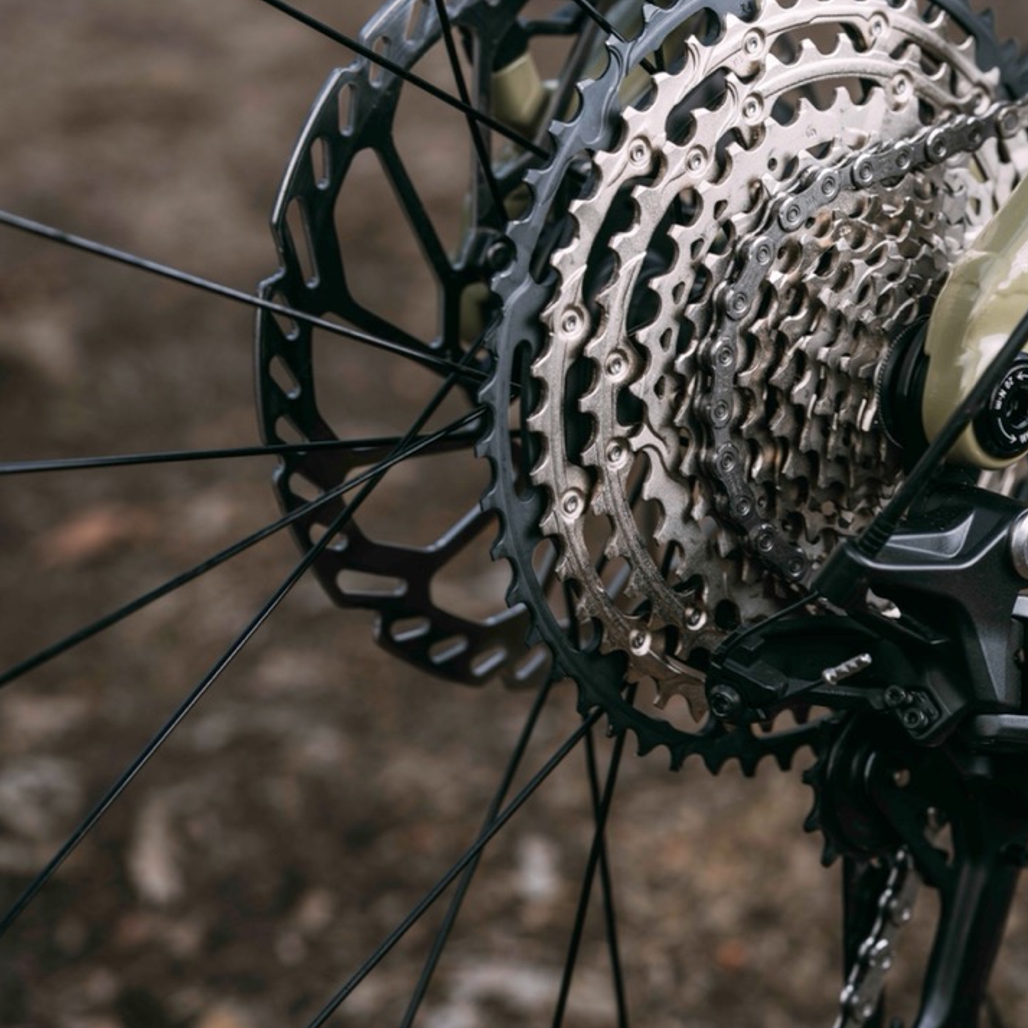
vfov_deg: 15.7
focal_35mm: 111
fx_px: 3729
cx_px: 872
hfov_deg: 15.6
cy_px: 425
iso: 64
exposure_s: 1/60
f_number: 4.8
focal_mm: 90
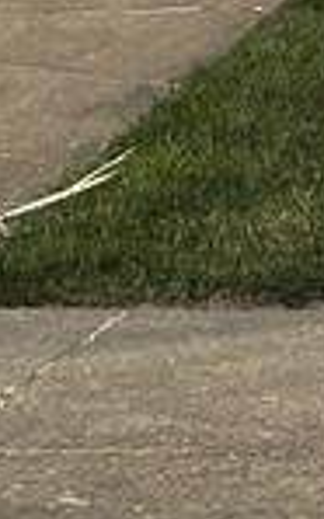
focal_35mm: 369
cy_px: -853
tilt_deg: +6.6
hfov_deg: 3.5
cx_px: -557
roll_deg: -2.1
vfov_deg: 5.4
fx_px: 5218
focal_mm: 6.86
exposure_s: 1/18868
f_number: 1.78
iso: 64
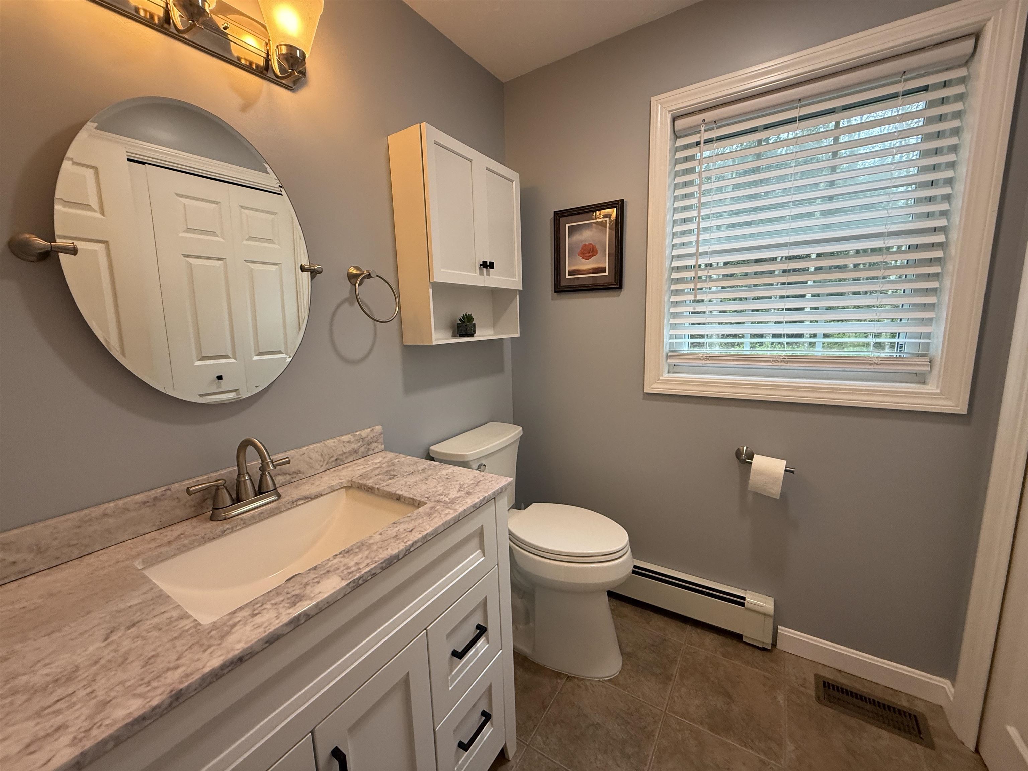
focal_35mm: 14
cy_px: 386
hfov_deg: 102.1
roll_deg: +1.4
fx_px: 416
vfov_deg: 85.7
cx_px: 514
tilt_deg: -8.2
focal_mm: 2.22
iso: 200
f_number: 2.2
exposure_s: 1/120
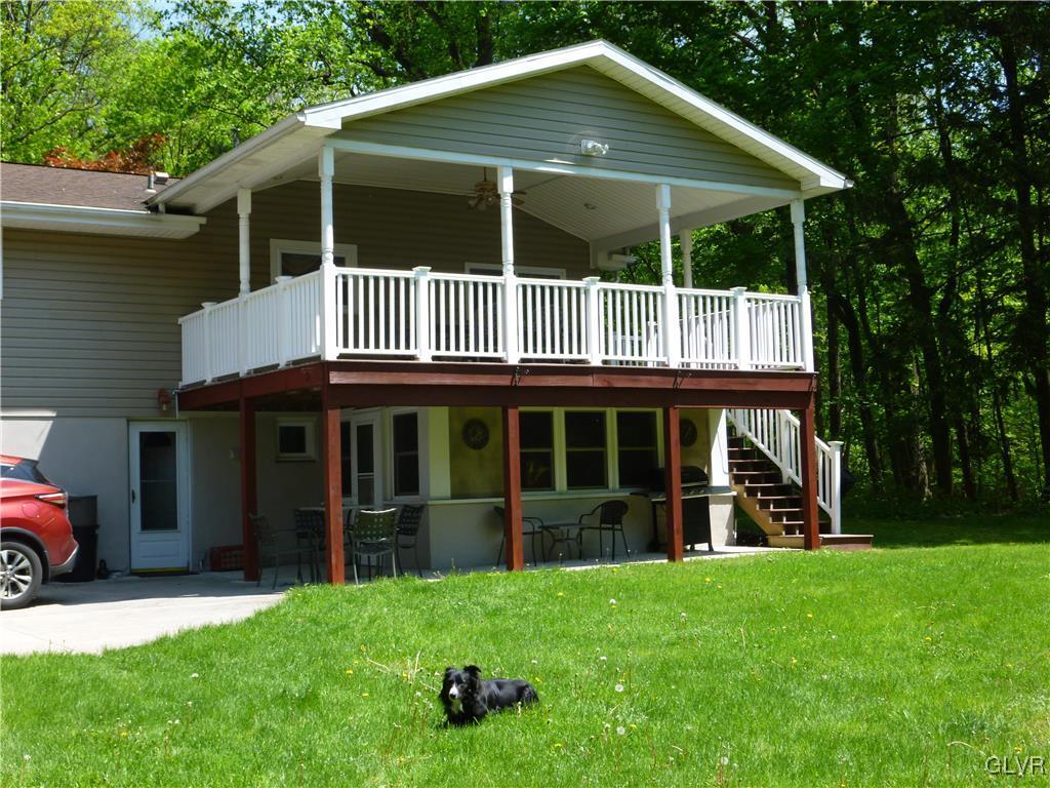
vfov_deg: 30.3
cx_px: 525
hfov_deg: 39.7
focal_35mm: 48
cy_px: 394
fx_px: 1456
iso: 100
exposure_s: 1/250
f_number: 4
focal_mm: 8.6
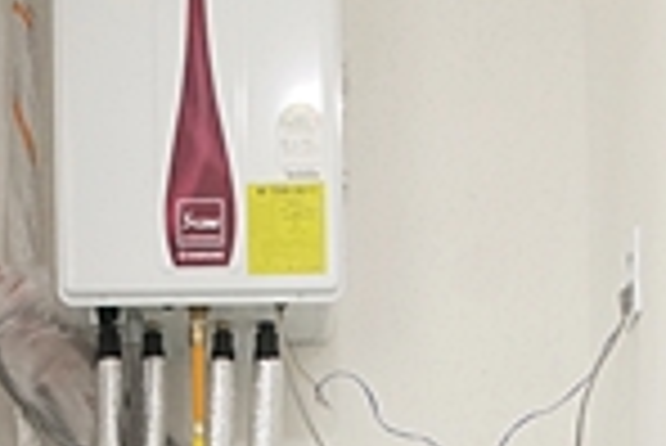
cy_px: 951
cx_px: 320
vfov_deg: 13.8
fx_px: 1500
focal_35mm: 81
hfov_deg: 25.0
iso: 800
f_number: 9
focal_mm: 10
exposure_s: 1/25
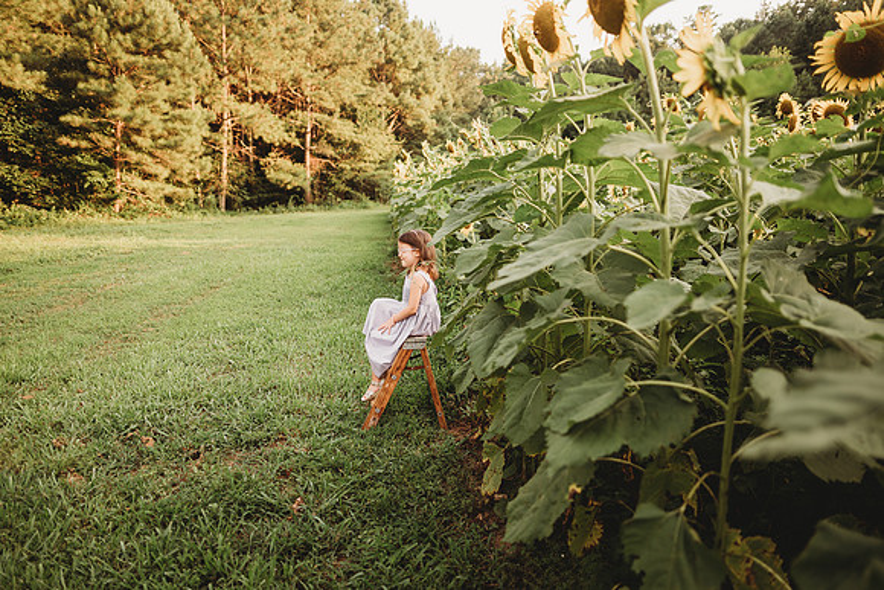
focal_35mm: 24
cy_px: 295
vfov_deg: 53.2
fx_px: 589
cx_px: 442
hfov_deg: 73.7
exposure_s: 1/320
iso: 125
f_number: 2.2
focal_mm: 24
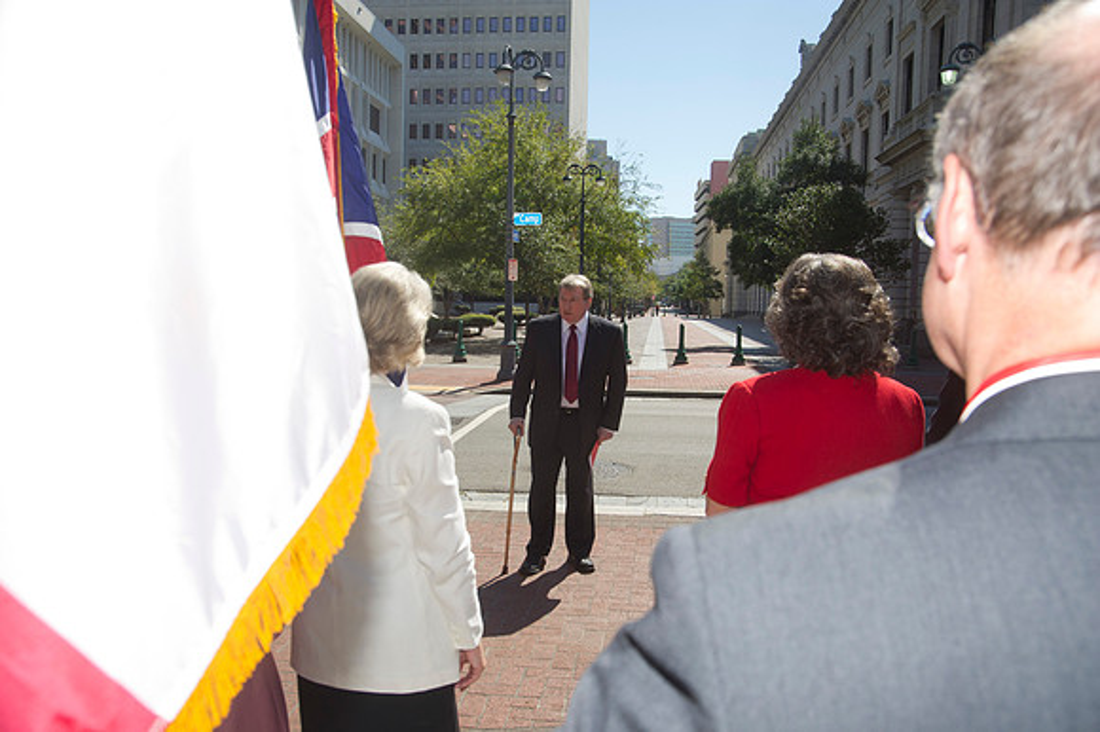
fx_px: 916
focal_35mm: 30
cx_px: 550
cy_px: 366
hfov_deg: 62.0
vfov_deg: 43.6
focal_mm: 30
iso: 200
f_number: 8
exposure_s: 1/320
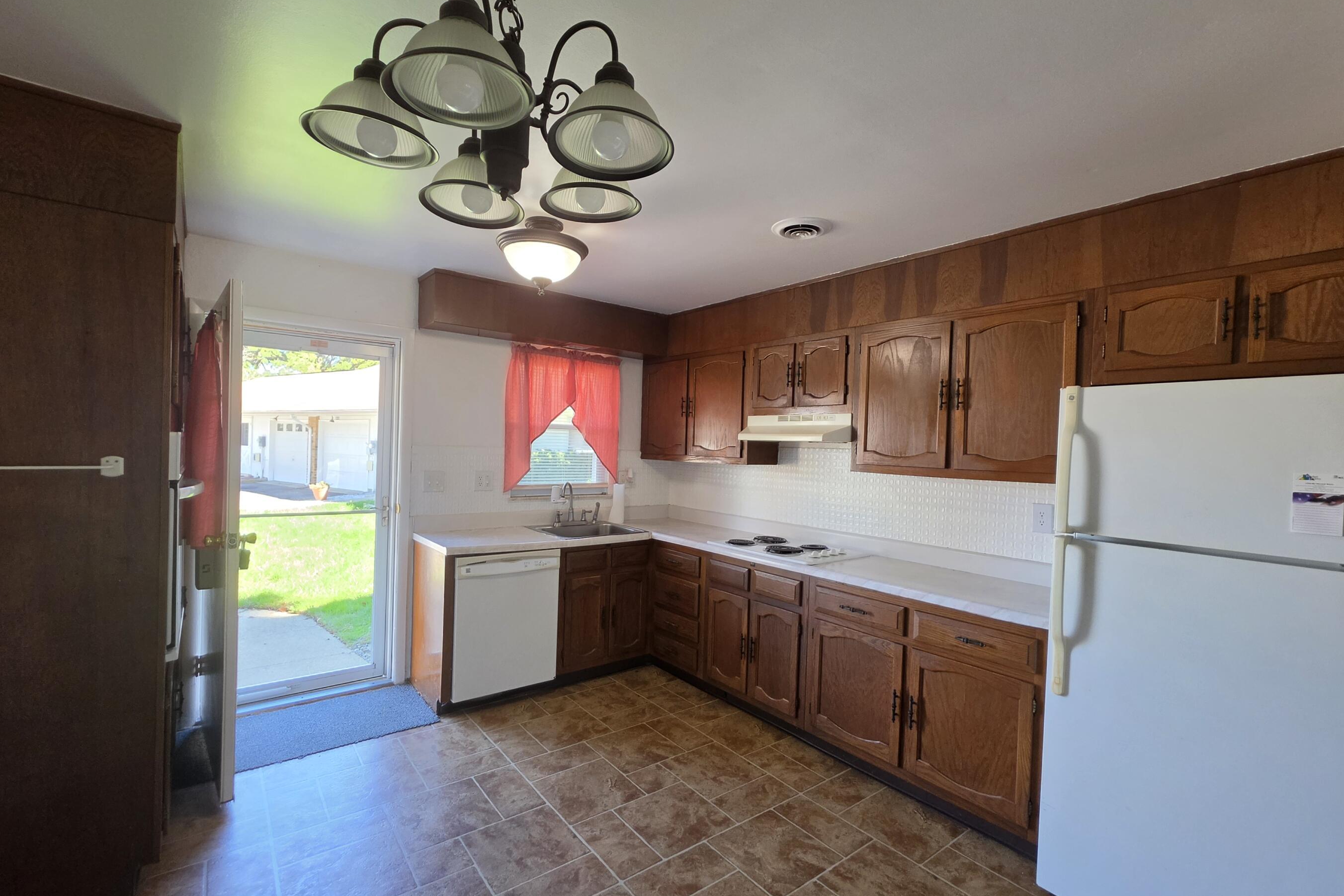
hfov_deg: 100.4
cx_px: 674
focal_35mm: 15
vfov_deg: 77.3
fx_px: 560
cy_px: 456
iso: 125
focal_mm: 2.2
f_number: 1.9
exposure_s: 1/120
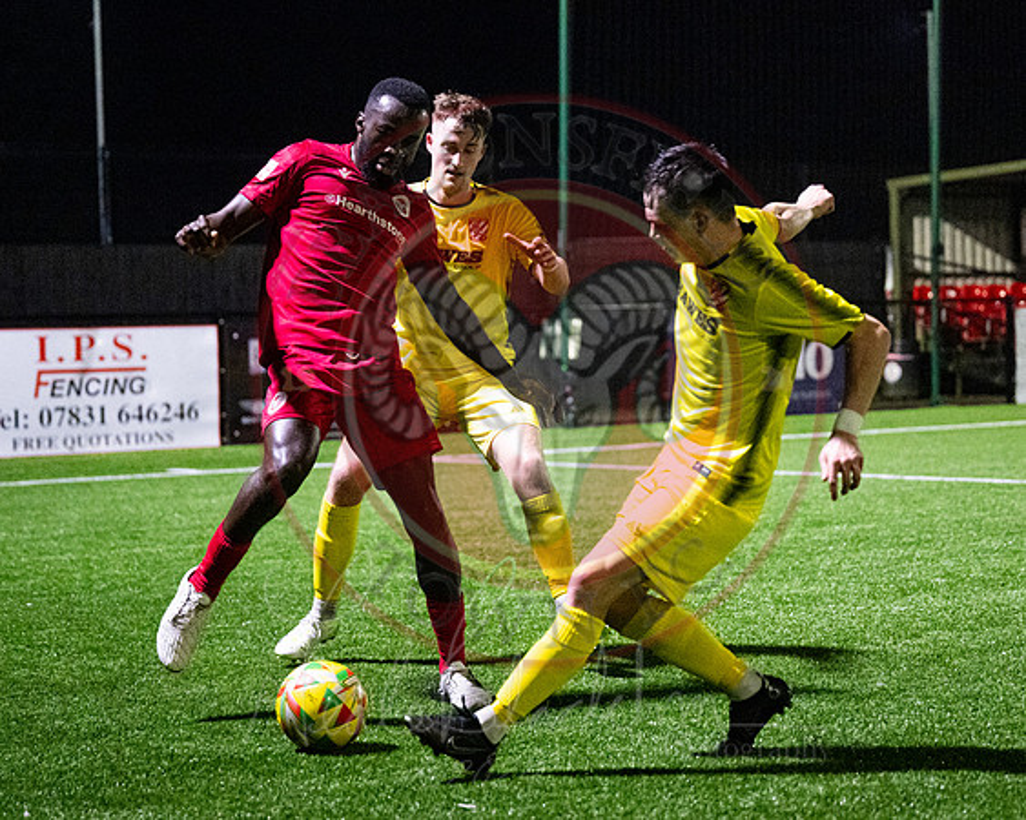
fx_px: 2954
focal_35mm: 97
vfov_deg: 15.8
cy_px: 421
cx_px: 551
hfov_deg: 19.7
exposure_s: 1/1000
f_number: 2.8
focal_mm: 70
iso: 8000
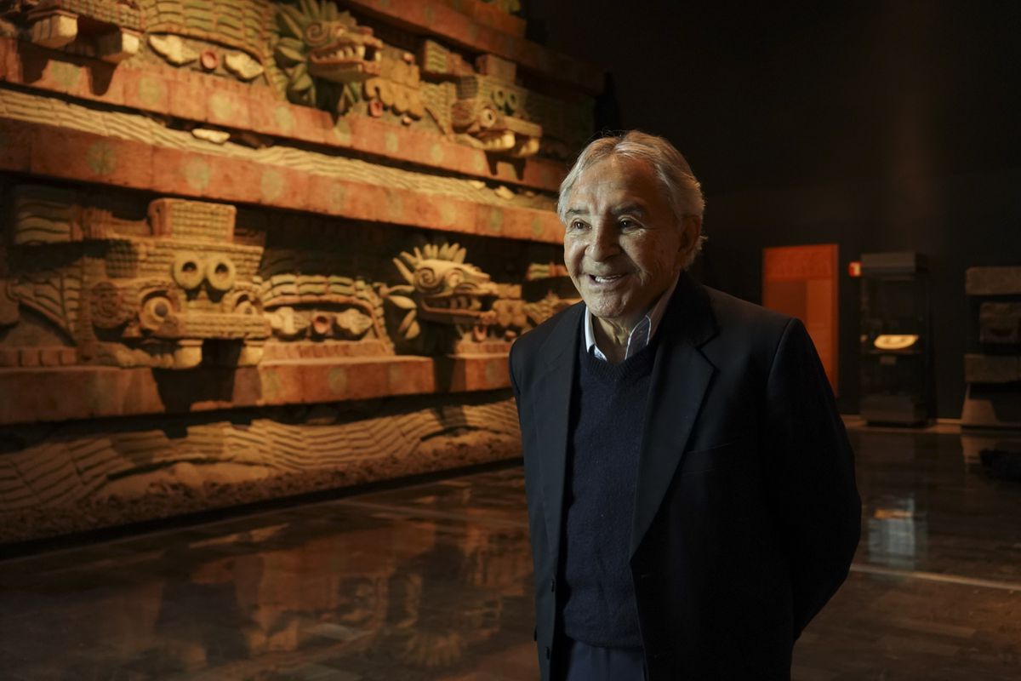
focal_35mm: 35
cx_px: 510
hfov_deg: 54.4
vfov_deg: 37.9
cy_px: 340
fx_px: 993
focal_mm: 35
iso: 4000
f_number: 5.6
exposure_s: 1/50
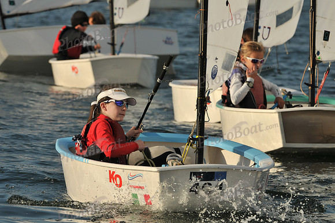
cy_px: 112
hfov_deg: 4.7
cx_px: 168
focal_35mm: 435
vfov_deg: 3.2
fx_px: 4042
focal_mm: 290
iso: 200
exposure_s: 1/800
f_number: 9
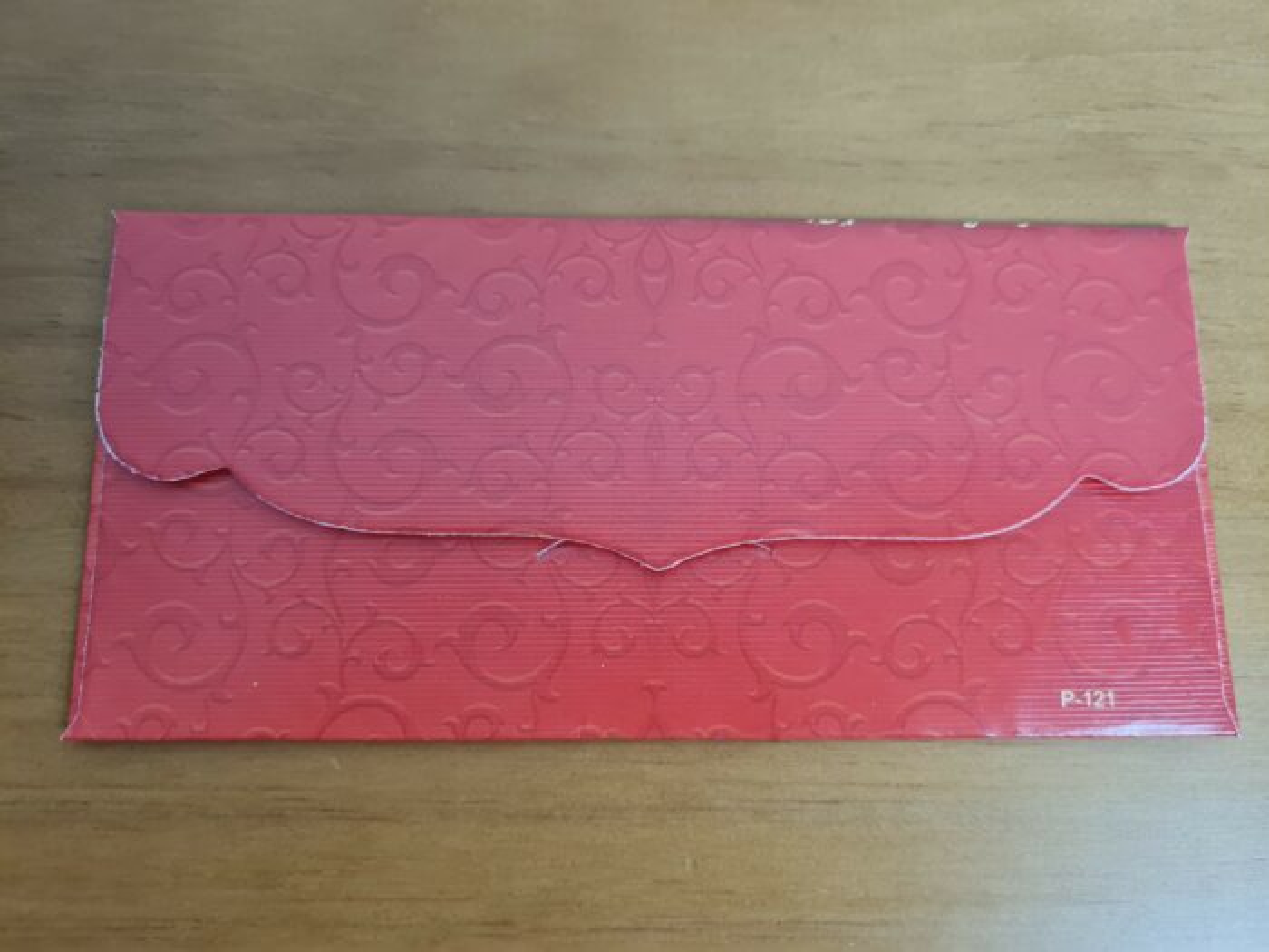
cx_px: 634
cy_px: 476
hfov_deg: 67.3
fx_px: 953
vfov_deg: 53.1
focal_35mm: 26
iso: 250
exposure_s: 1/120
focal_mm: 5.4
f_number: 1.8
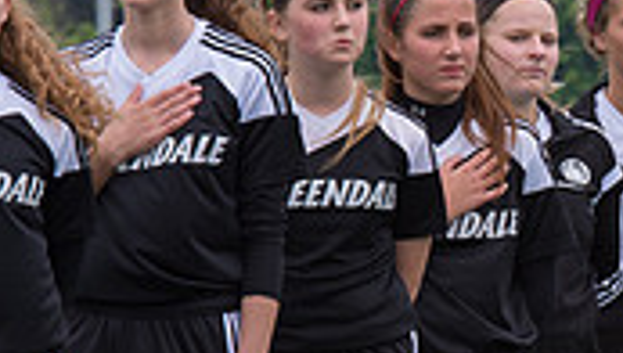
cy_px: 309
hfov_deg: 3.0
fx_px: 11865
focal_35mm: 717
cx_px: 753
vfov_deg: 1.7
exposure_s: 1/200
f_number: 10
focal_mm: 180
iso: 800
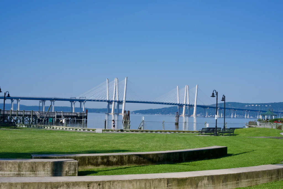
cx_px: 142
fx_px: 393
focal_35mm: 50
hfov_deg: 39.6
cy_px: 94
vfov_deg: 27.0
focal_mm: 50
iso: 200
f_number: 9
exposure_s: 1/640
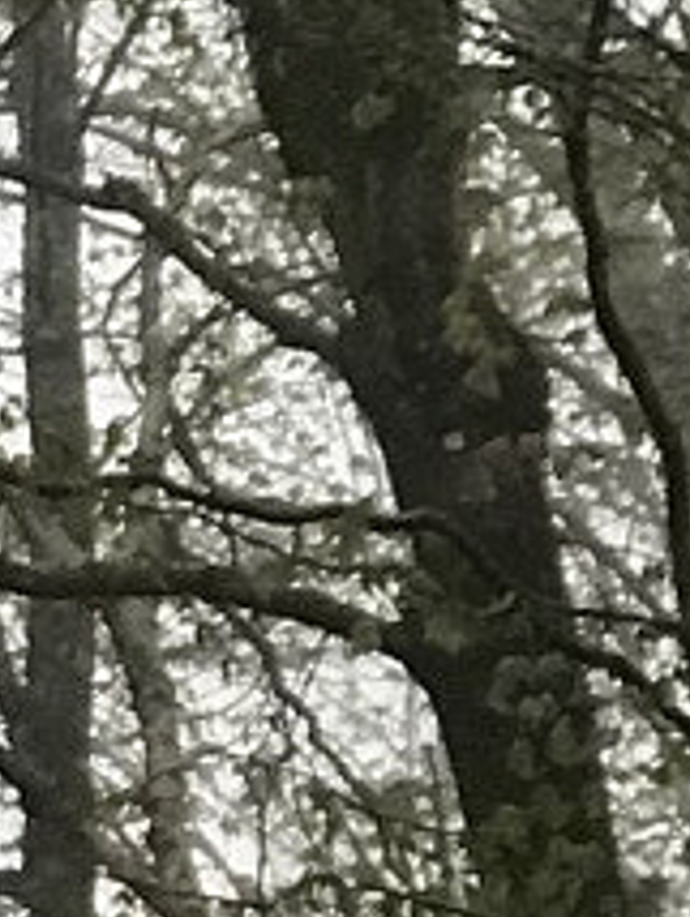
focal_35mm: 426
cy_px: 1187
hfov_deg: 3.4
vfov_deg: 4.6
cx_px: -1817
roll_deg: +0.6
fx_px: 11299
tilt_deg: +21.7
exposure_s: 1/60
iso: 64
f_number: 2.8
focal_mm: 6.6
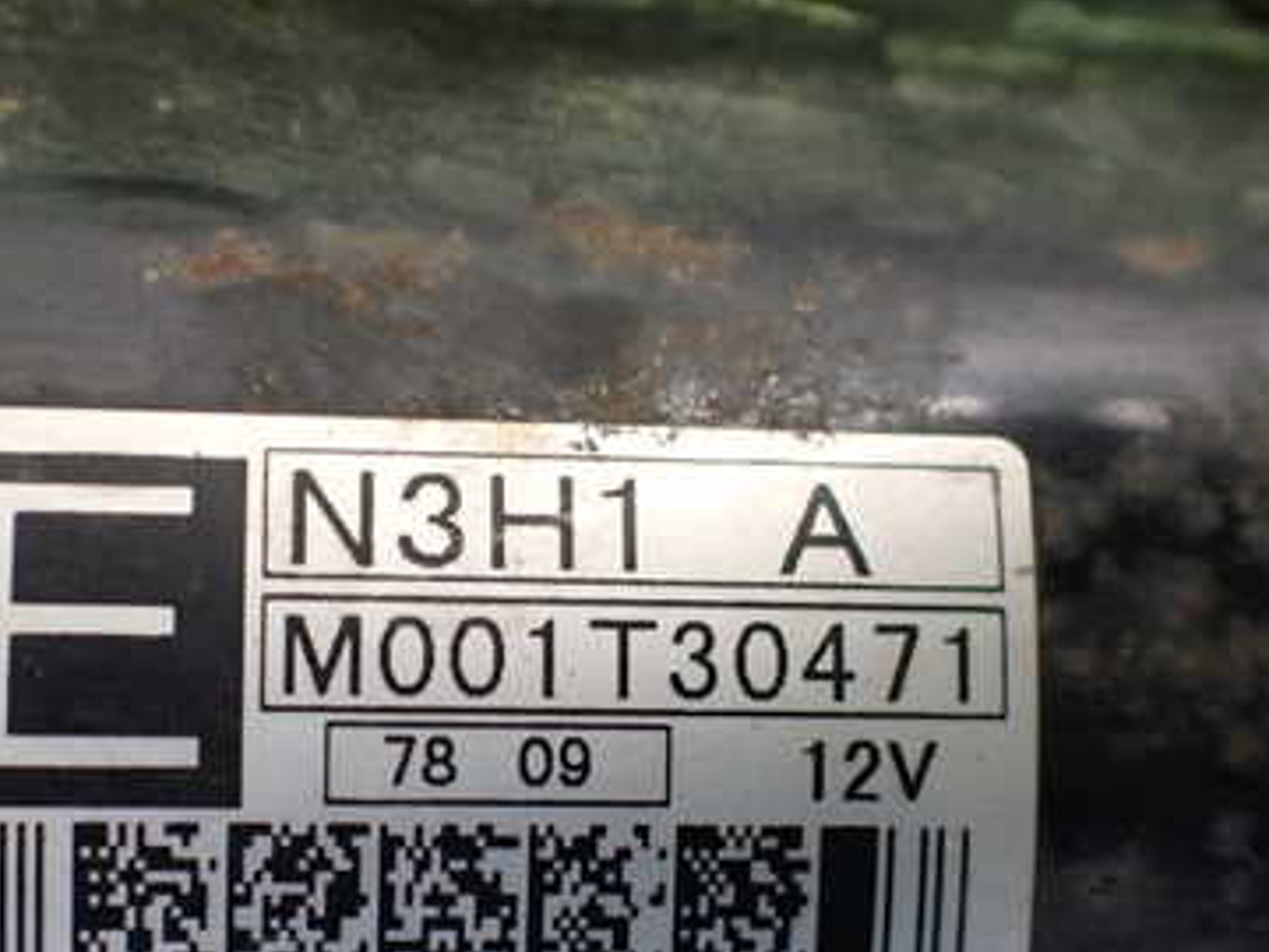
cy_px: 624
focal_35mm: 50
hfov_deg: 38.0
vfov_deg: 28.9
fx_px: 1833
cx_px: 483
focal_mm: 5.4
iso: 800
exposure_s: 1/40
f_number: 2.3
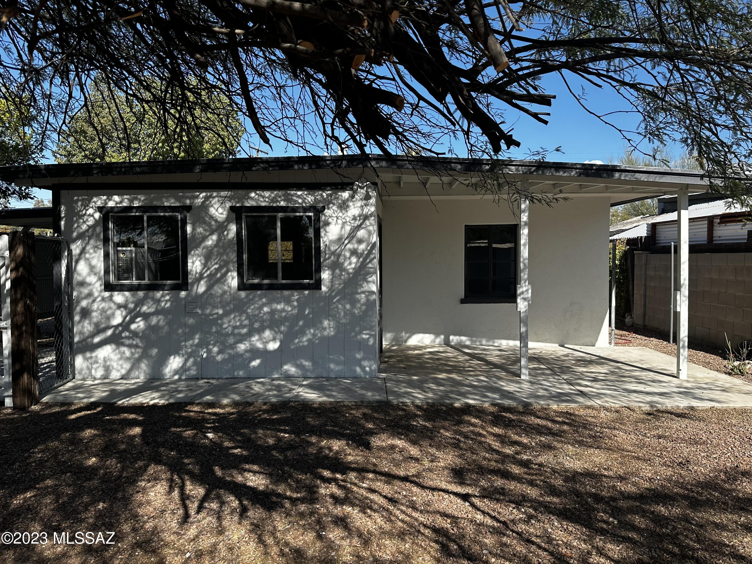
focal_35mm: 24
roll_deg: +0.6
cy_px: 282
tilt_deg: -3.0
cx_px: 376
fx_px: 521
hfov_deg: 71.6
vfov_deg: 56.8
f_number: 1.78
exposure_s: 1/1988
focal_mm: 6.86
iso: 80
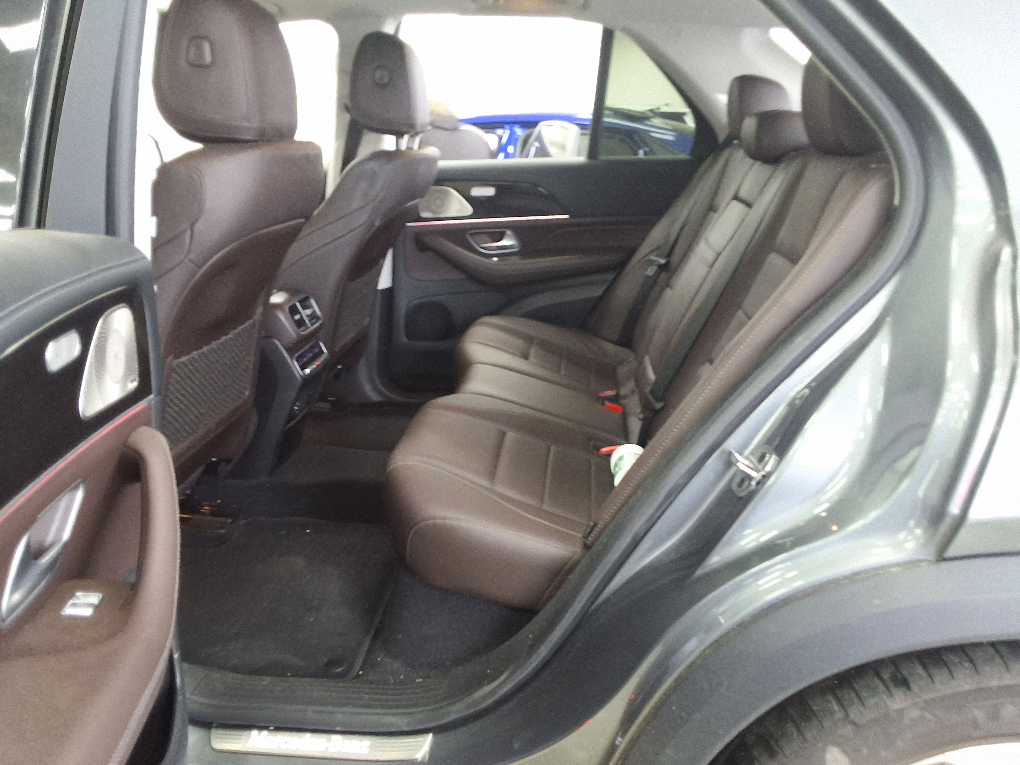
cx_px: 510
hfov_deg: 63.4
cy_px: 382
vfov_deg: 49.7
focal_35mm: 28
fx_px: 825
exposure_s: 1/40
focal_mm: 2.91
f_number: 1.9
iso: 160
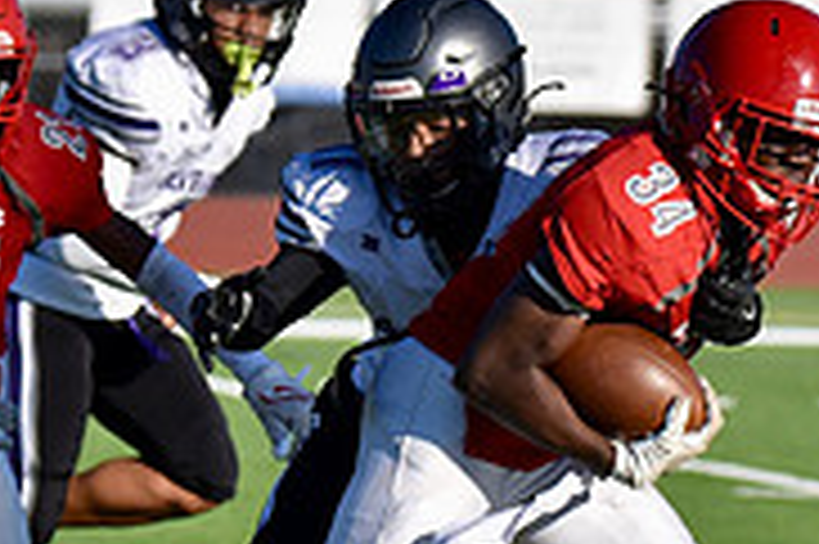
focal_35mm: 638
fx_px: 14501
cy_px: 232
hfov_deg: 3.2
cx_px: 360
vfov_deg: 2.2
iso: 500
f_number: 5.6
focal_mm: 200
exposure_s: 1/4000
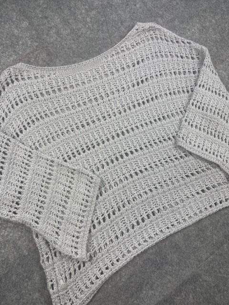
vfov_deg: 71.6
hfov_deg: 56.8
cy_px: 152
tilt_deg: -58.4
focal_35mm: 24
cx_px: 114
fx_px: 212
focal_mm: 6.76
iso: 64
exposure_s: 1/169
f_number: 1.78
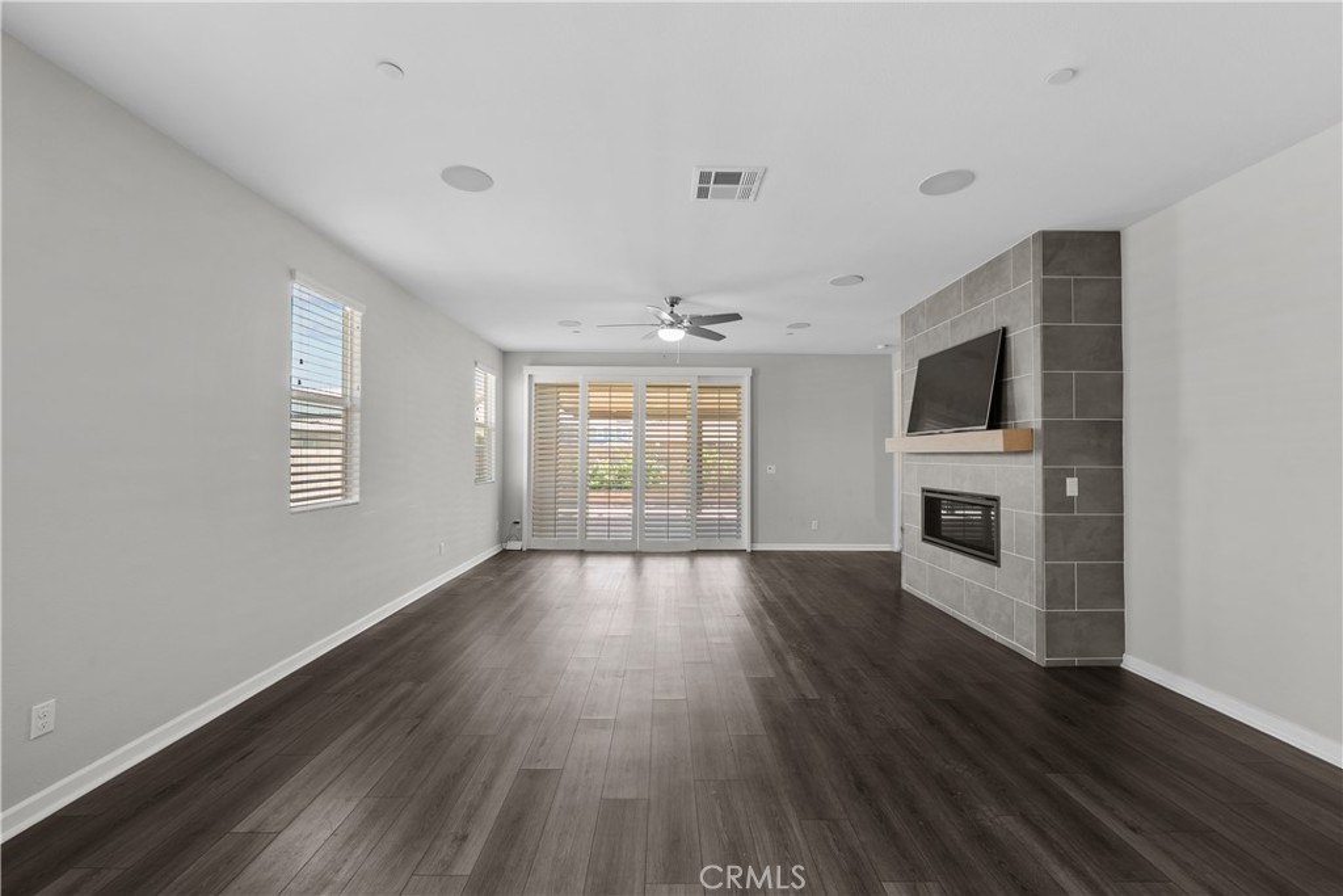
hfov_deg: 104.2
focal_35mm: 14
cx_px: 672
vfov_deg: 81.2
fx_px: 522
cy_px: 448
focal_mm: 14
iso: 125
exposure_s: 1/1.25
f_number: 9
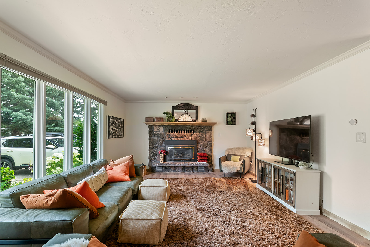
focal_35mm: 16
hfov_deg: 96.7
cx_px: 185
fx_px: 164
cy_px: 124
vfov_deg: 73.8
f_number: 8
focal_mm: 16
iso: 800
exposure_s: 1/5
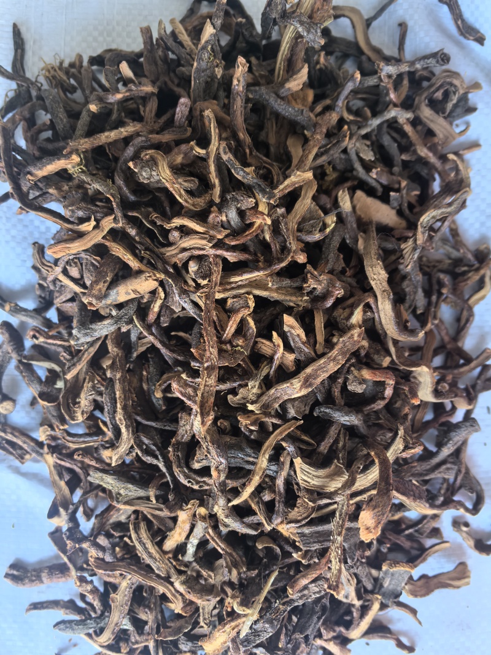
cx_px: 246
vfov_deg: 65.3
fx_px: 511
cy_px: 328
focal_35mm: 27
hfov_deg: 51.3
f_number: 2
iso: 160
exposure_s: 1/100
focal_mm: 5.75
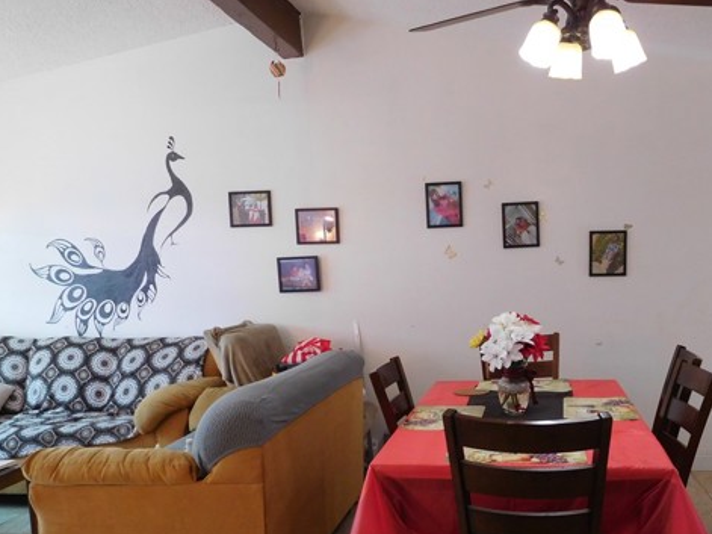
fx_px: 699
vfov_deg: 41.3
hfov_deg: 53.2
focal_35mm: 34
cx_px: 455
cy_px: 348
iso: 280
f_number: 3.4
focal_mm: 4.5
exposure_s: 1/30
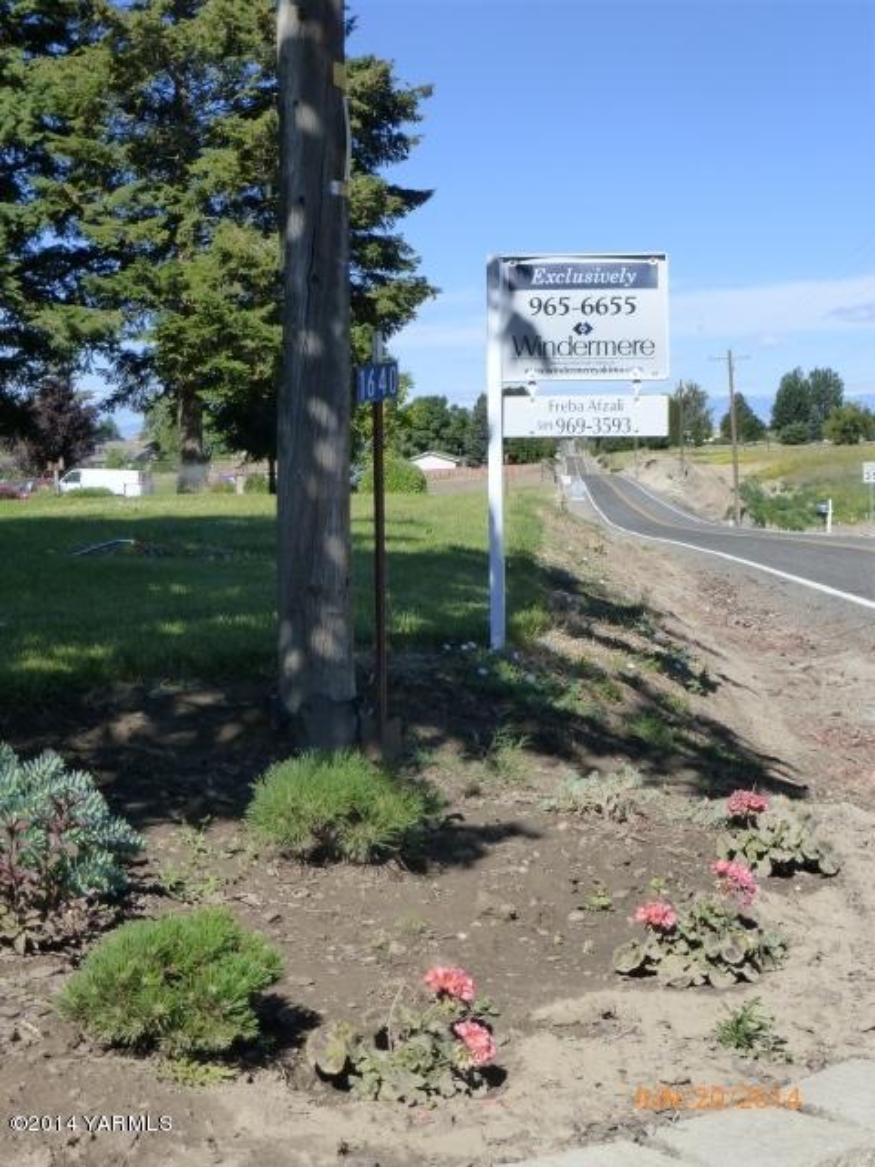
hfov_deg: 29.7
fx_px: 1651
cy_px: 584
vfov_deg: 38.9
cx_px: 438
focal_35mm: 49
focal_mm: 8.5
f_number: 5
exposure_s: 1/800
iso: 200
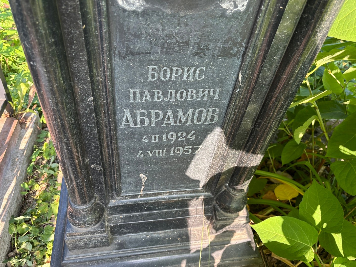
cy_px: 134
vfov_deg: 53.1
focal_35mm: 26
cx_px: 178
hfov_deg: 67.3
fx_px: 267
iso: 50
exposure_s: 1/172
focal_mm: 5.96
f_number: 1.6
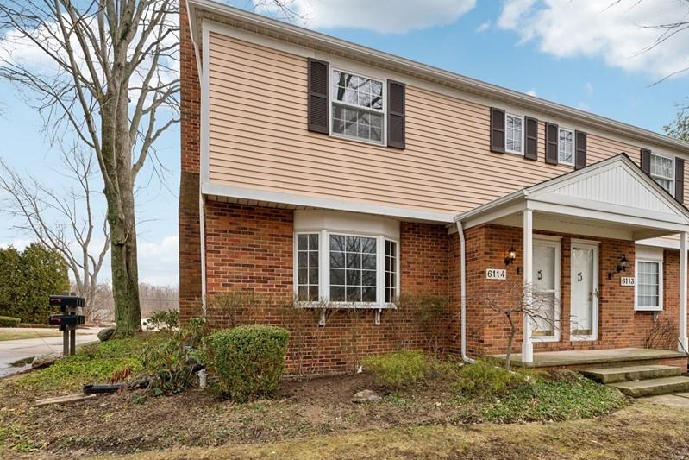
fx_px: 364
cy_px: 306
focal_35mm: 19
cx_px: 393
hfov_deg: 86.4
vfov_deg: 63.0
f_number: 8
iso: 640
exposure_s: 1/640
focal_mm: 14
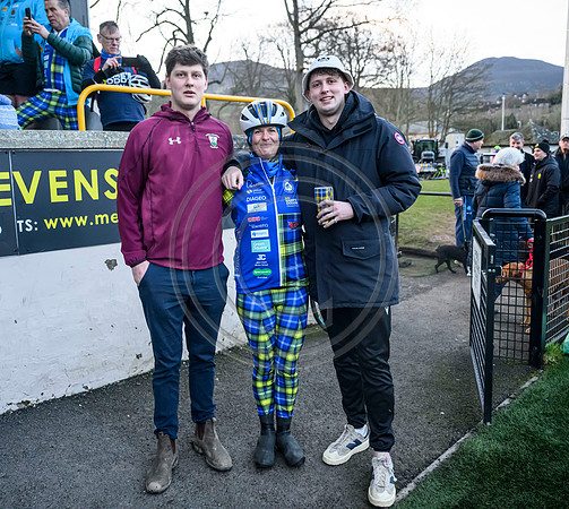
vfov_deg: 49.2
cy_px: 242
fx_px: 555
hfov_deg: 54.2
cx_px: 268
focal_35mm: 31
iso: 5000
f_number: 2.8
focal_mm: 25
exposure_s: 1/640
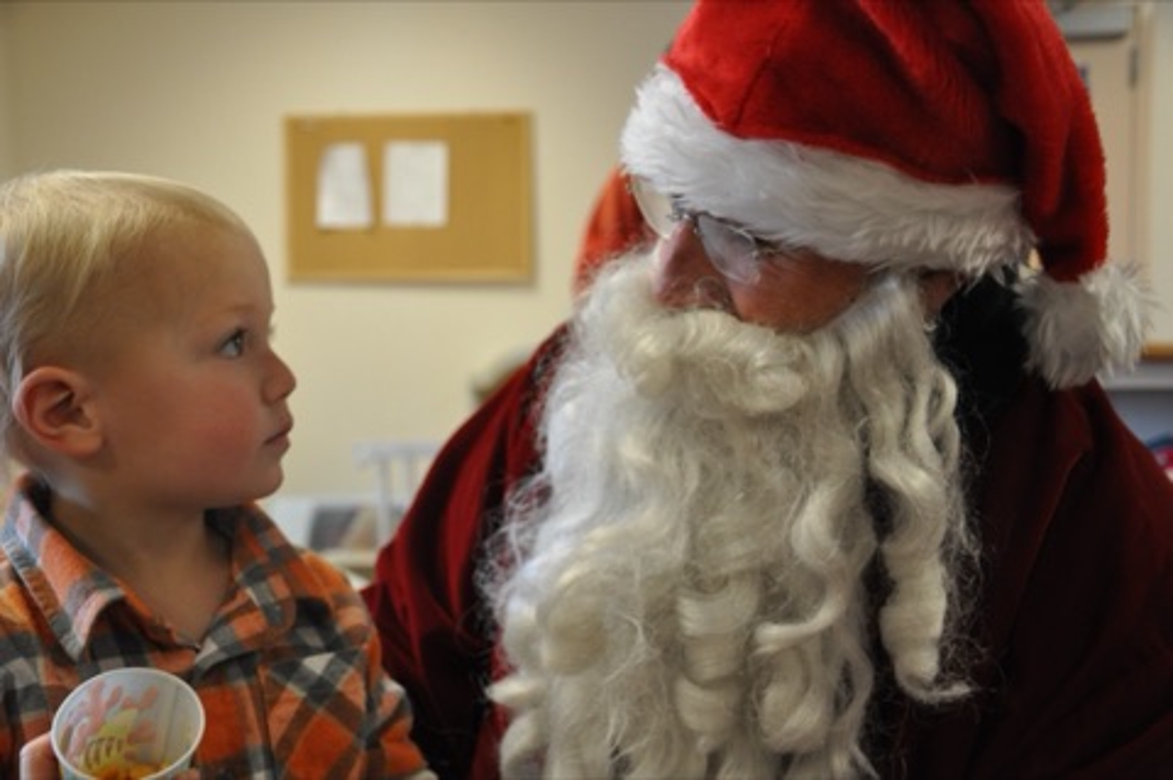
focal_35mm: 48
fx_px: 1562
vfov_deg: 28.0
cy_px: 390
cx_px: 586
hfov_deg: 41.2
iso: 800
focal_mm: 32
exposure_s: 1/40
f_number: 4.2
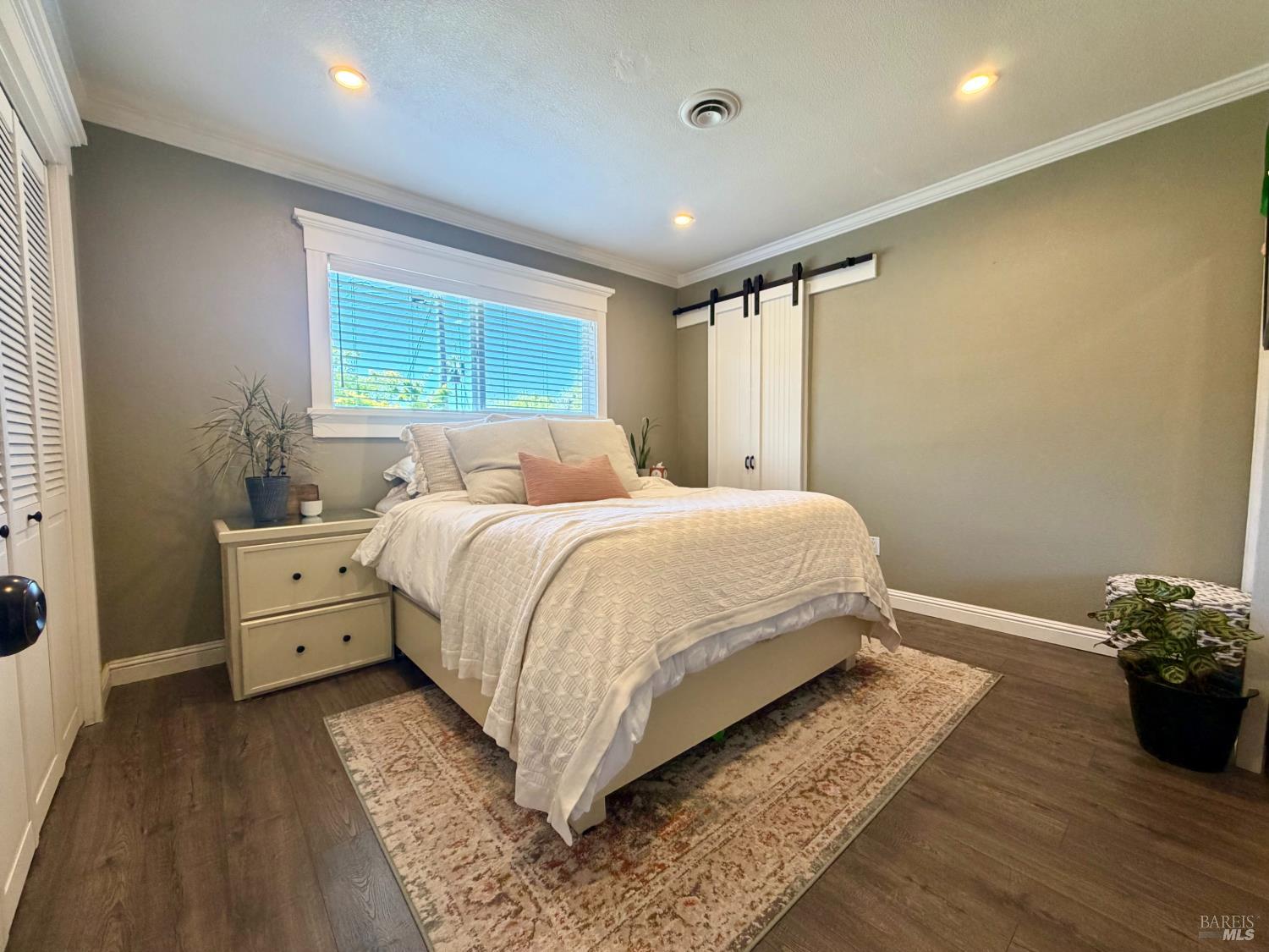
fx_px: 513
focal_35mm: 14
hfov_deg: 102.1
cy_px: 476
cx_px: 634
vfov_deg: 85.7
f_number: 2.2
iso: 200
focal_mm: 2.22
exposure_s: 1/60
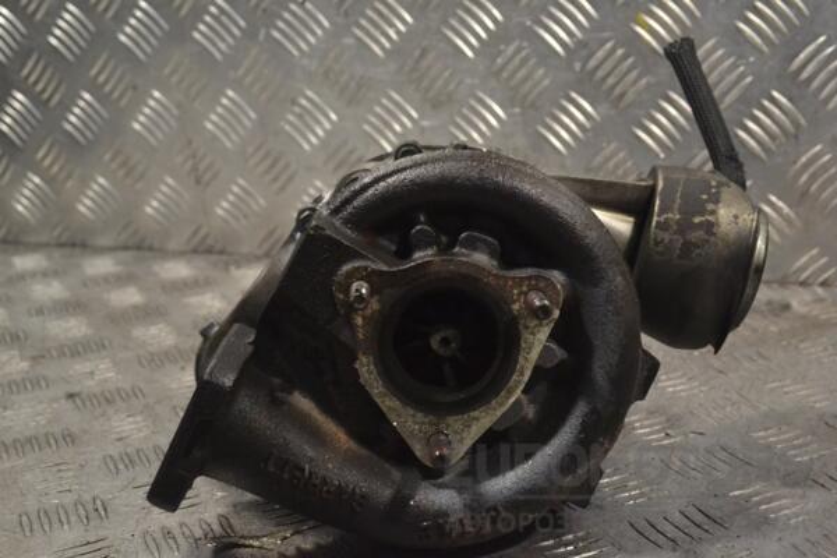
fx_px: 1255
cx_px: 418
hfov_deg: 36.9
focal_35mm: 54
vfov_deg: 25.1
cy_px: 279
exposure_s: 1/250
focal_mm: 36
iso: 3200
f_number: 8
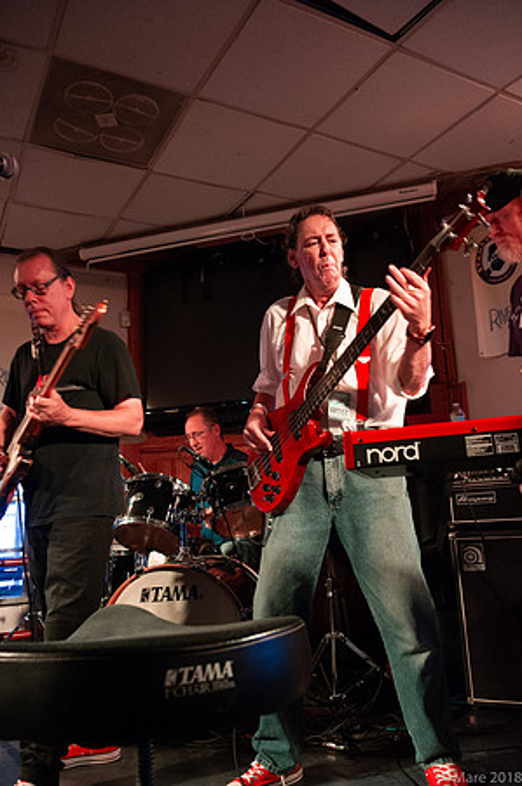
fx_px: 632
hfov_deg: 44.9
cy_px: 393
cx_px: 261
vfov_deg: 63.7
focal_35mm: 29
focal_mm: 29
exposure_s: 1/50
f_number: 6.3
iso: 6400
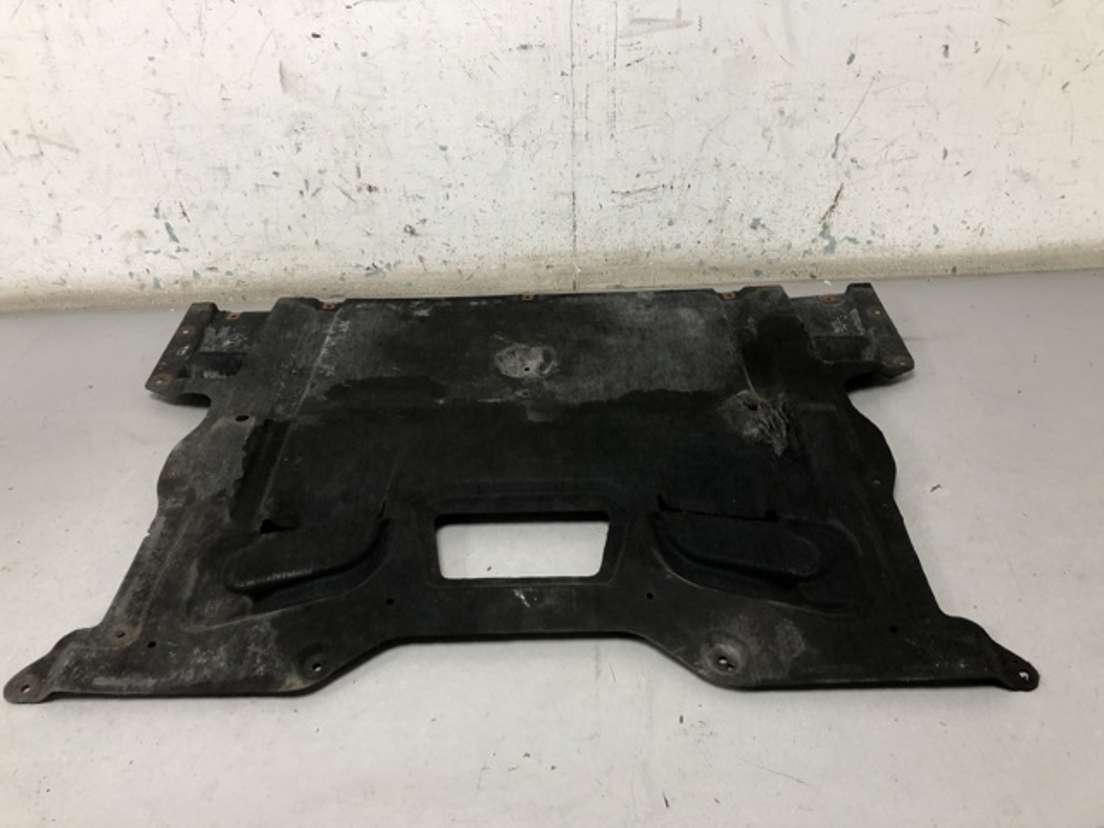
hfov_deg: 63.4
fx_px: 893
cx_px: 552
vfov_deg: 49.7
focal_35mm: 28
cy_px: 414
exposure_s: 1/24
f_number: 1.8
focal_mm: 4
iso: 32
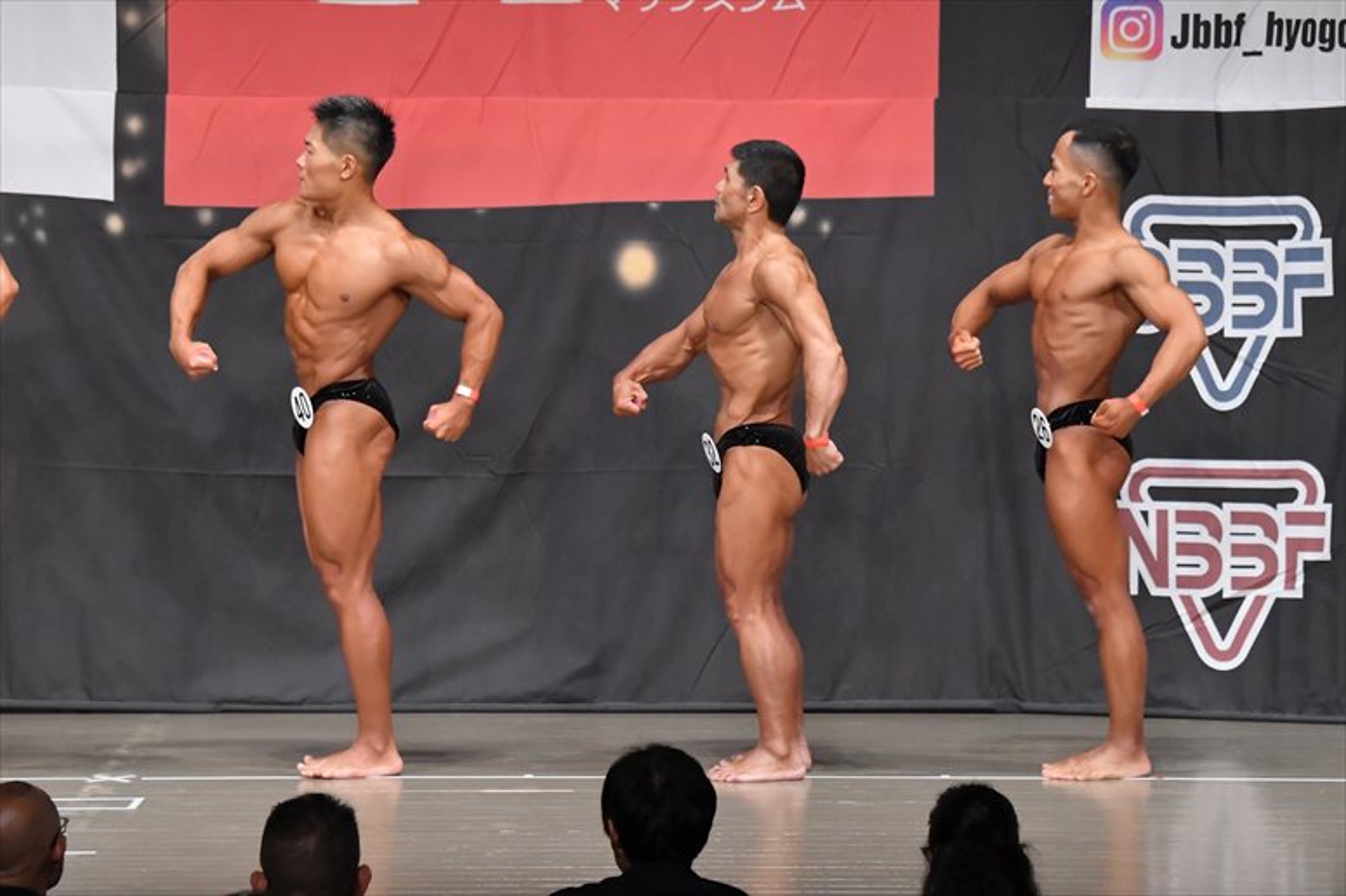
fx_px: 7549
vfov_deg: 6.8
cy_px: 448
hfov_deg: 10.2
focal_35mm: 202
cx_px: 673
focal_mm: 135
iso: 6400
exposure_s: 1/400
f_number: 5.6
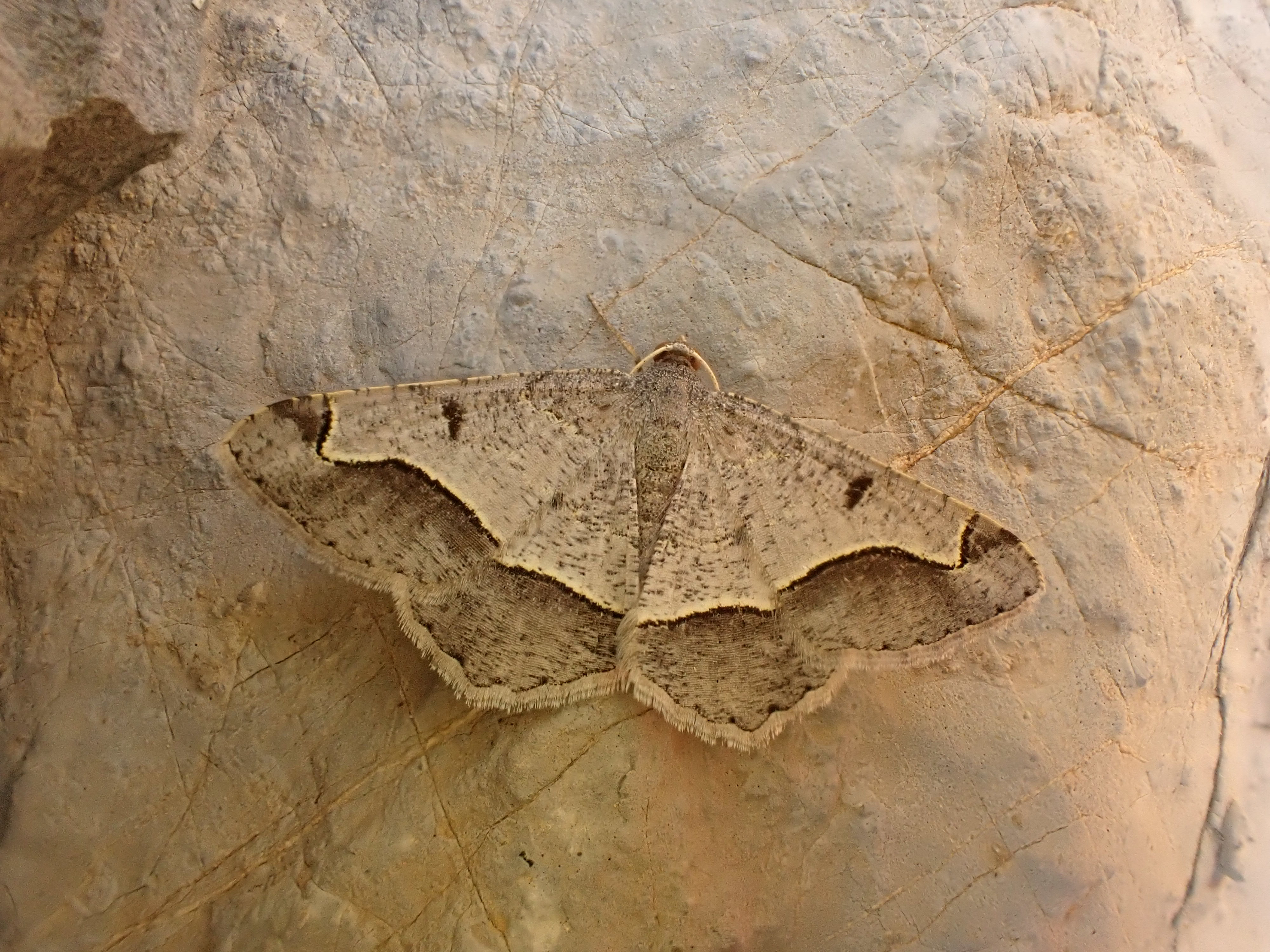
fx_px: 1101
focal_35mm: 30
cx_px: 635
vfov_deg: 46.8
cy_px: 476
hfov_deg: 60.0
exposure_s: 1/125
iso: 400
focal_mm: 5.4
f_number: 3.2
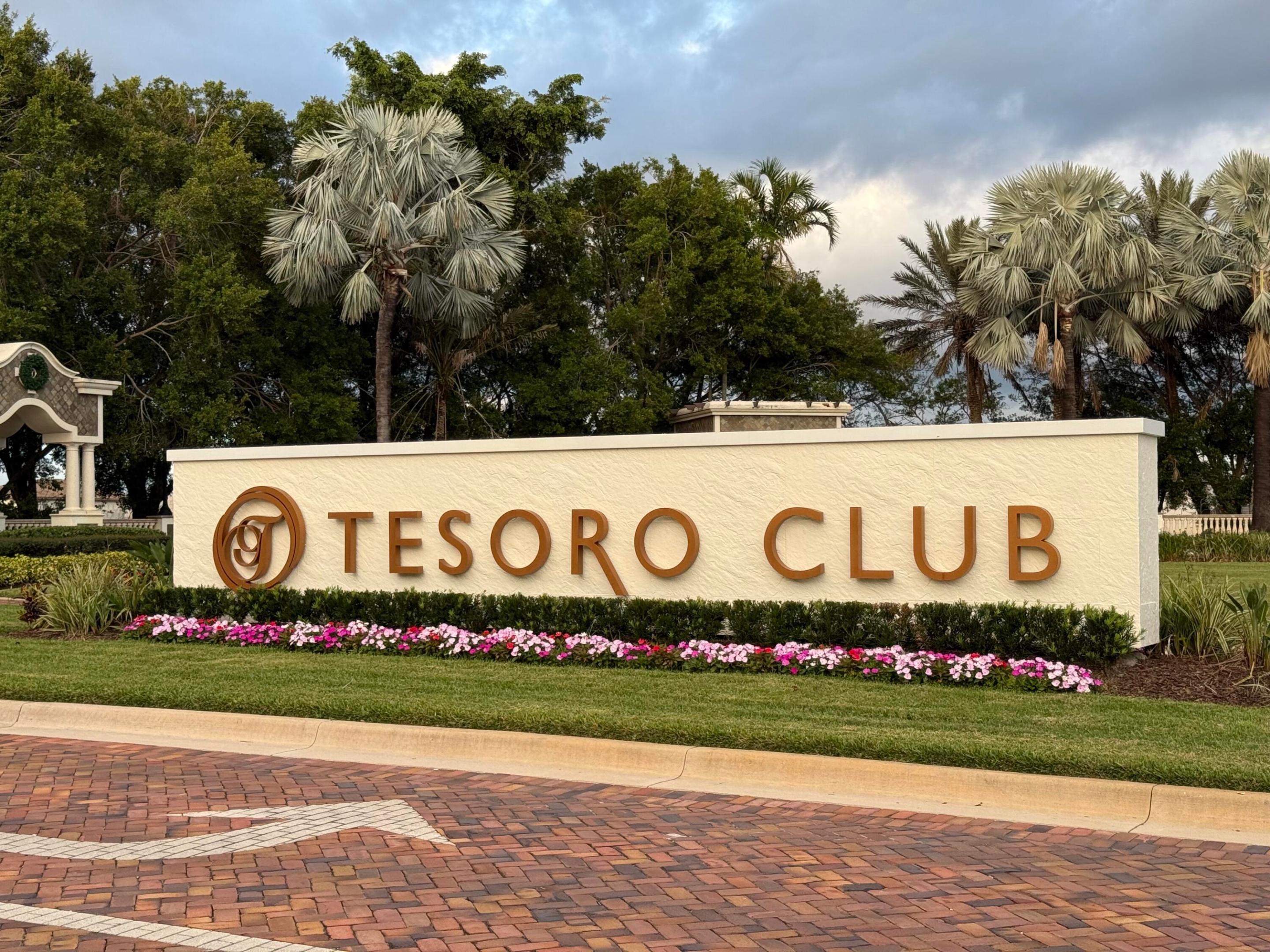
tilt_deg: +1.8
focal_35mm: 48
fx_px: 1761
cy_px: 476
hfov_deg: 39.7
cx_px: 635
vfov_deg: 30.3
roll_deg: +0.4
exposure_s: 1/636
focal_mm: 6.76
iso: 64
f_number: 1.78
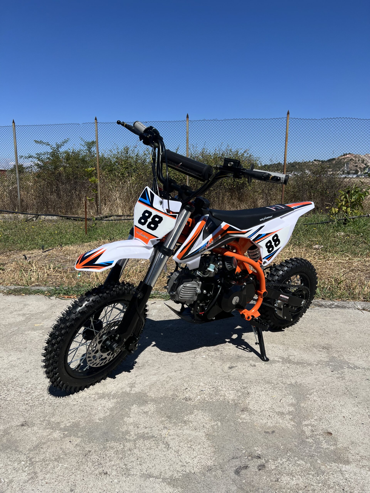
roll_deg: +0.6
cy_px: 246
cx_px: 185
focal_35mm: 26
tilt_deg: -9.4
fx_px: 371
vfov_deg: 67.3
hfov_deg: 53.1
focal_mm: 5.7
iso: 50
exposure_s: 1/6211
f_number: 1.5
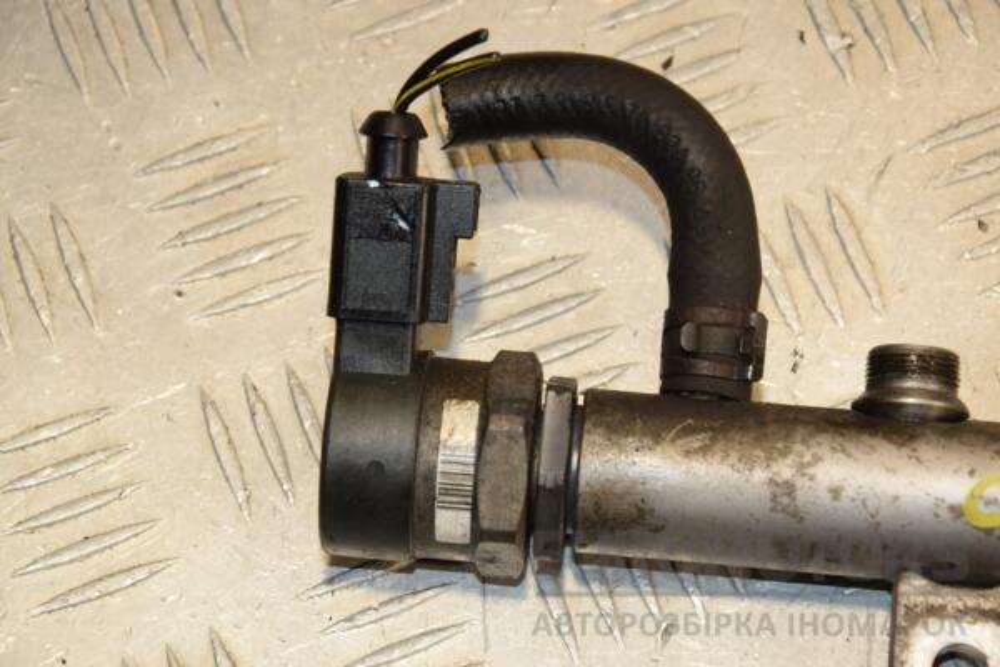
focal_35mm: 147
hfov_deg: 14.0
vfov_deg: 9.3
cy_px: 334
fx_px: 4083
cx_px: 500
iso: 800
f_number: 8
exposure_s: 1/200
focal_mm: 98
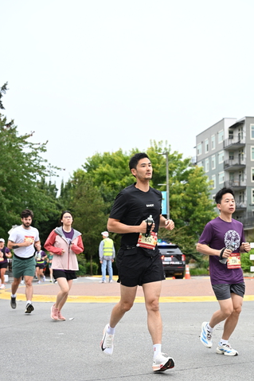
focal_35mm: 61
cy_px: 215
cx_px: 136
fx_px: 645
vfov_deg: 32.8
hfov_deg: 22.3
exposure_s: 1/800
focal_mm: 53
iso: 1600
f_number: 4
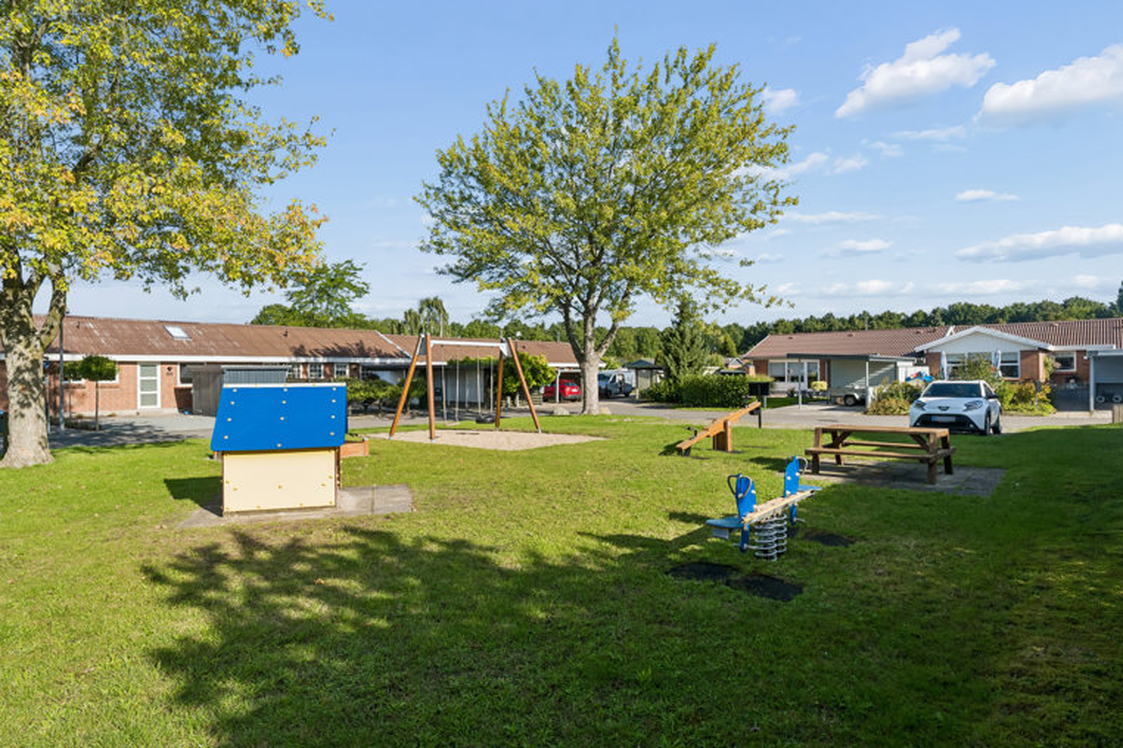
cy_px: 366
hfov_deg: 80.5
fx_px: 663
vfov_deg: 58.9
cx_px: 538
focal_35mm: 21
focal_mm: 13.5
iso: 250
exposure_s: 1/500
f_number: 8
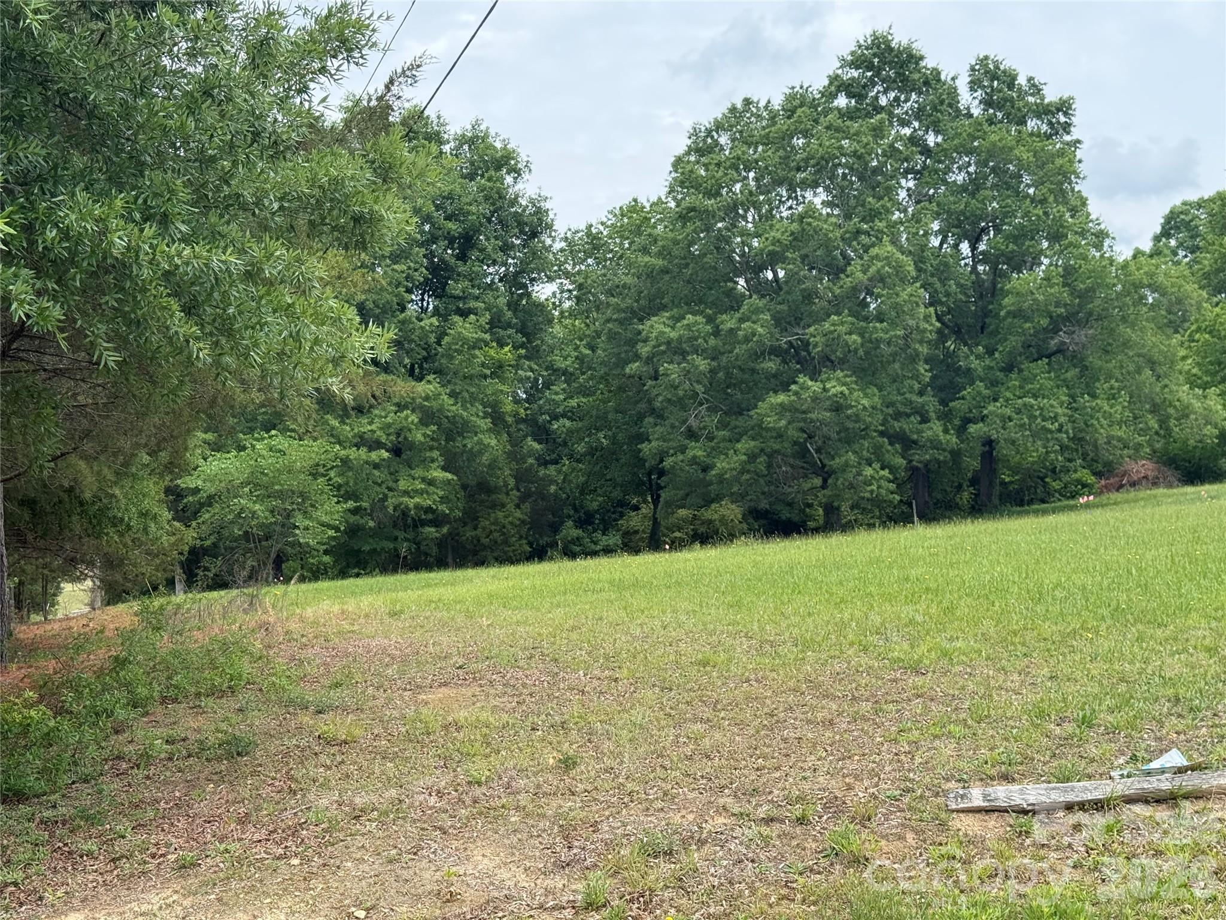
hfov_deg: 39.7
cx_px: 613
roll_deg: +2.2
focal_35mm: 48
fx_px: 1700
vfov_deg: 30.3
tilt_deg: +0.4
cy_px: 460
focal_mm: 6.76
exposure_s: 1/2415
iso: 80
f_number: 1.78
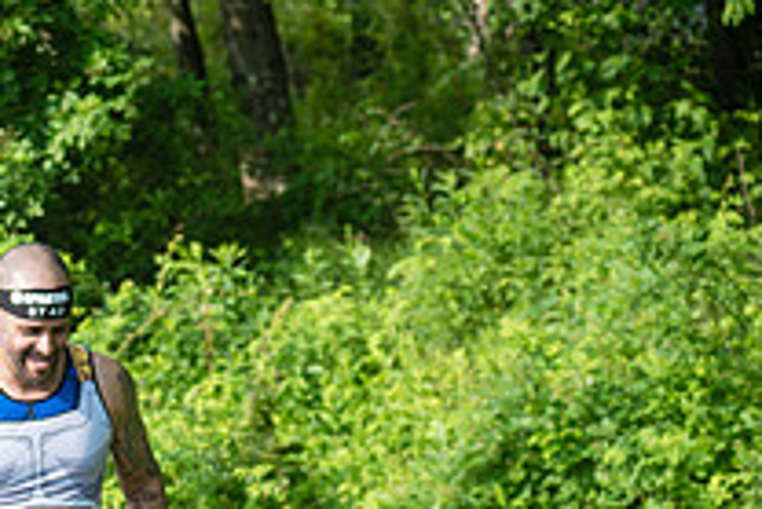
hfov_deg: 8.5
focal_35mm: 240
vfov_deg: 5.7
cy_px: 577
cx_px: -212
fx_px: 5083
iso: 250
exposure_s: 1/640
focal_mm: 86
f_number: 4.5
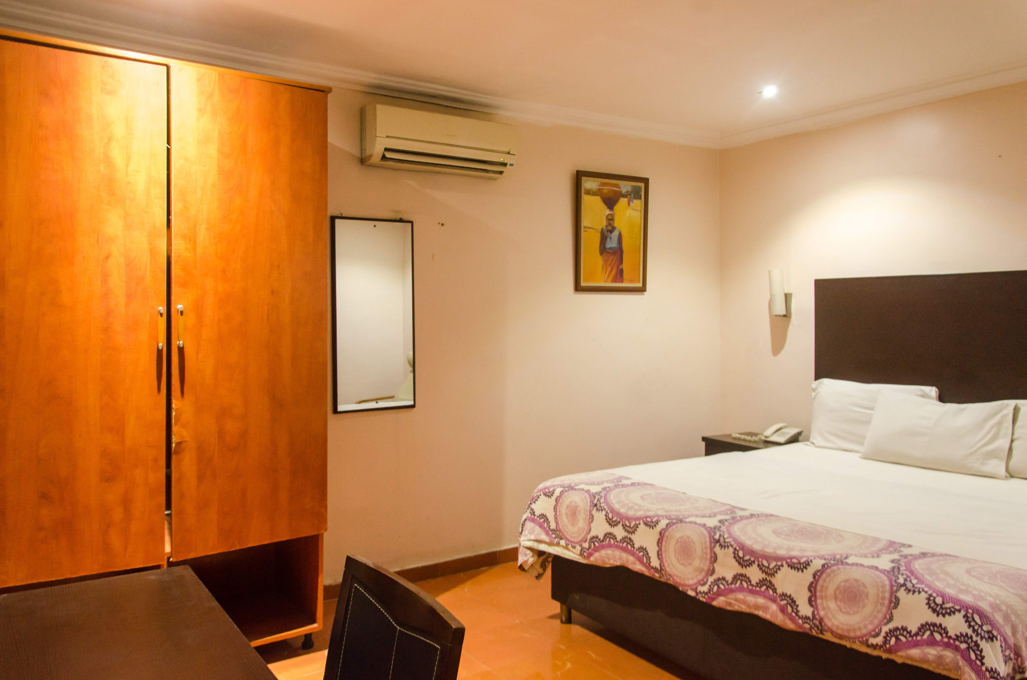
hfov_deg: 67.5
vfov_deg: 47.7
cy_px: 340
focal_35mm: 27
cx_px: 514
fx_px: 769
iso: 1600
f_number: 5
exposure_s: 1/10
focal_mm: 18
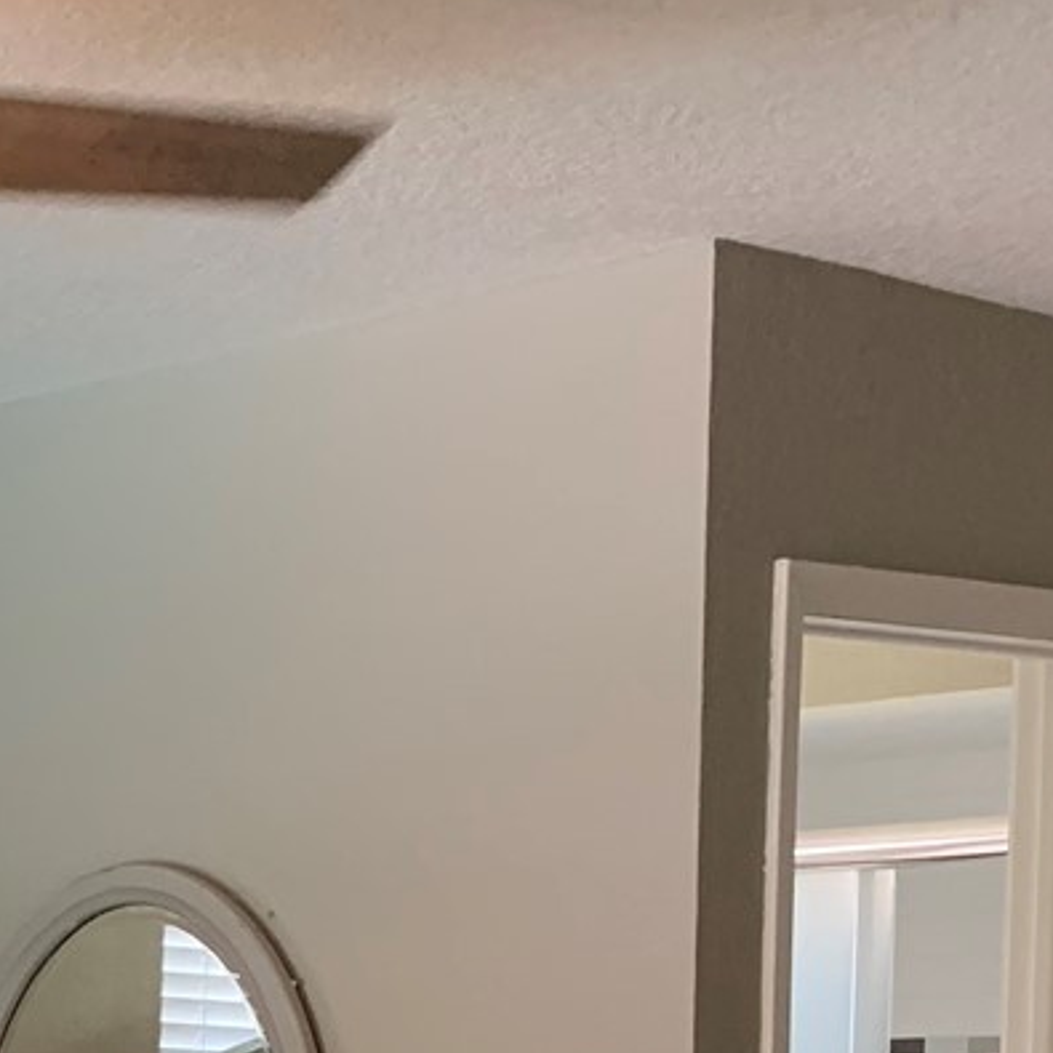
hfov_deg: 15.6
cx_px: -920
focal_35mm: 93
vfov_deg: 17.4
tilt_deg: -5.3
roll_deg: +0.6
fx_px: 3201
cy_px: 1405
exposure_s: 1/60
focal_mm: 4.25
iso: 125
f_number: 1.8
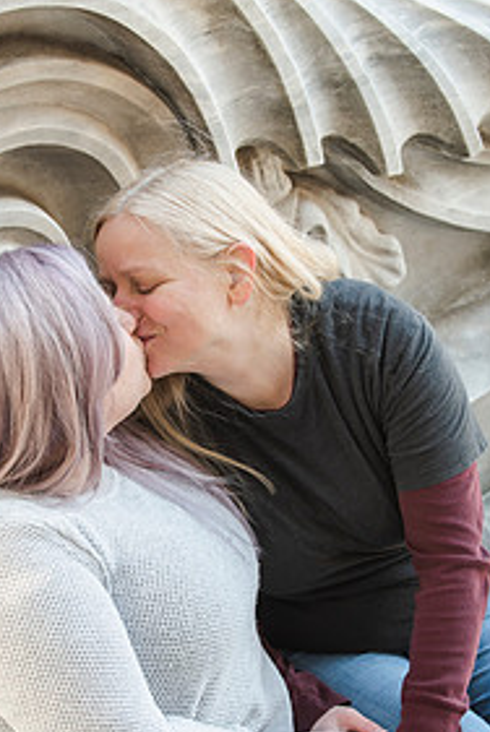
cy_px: 464
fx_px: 2444
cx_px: 185
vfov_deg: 17.0
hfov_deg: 11.4
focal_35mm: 120
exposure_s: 1/400
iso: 400
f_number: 4
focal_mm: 75
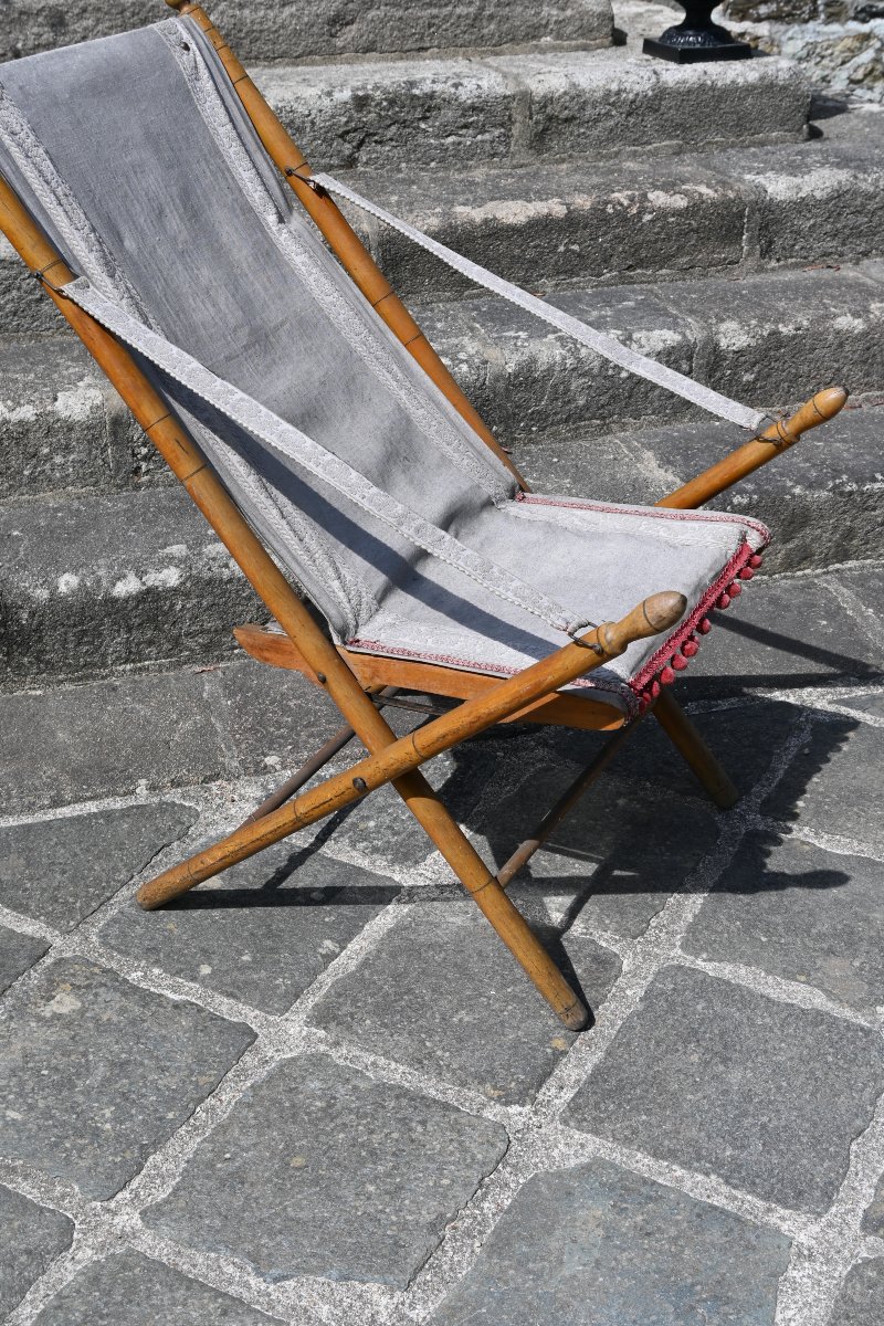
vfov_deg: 45.7
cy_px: 663
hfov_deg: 31.4
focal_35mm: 43
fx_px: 1575
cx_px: 442
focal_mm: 28.5
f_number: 7.1
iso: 100
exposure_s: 1/400
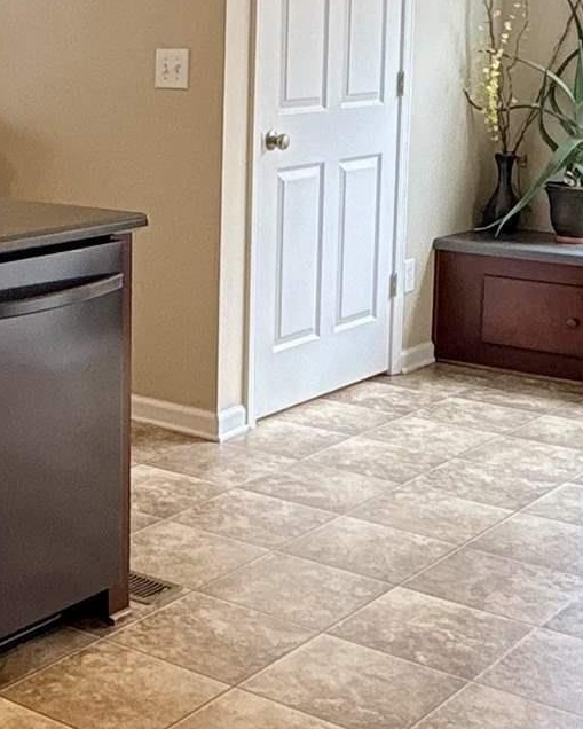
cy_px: 225
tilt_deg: -6.9
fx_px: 1423
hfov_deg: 22.2
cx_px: -10
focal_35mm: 66
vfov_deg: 28.5
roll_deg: +1.0
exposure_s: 1/60
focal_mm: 2.22
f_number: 2.2
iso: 125
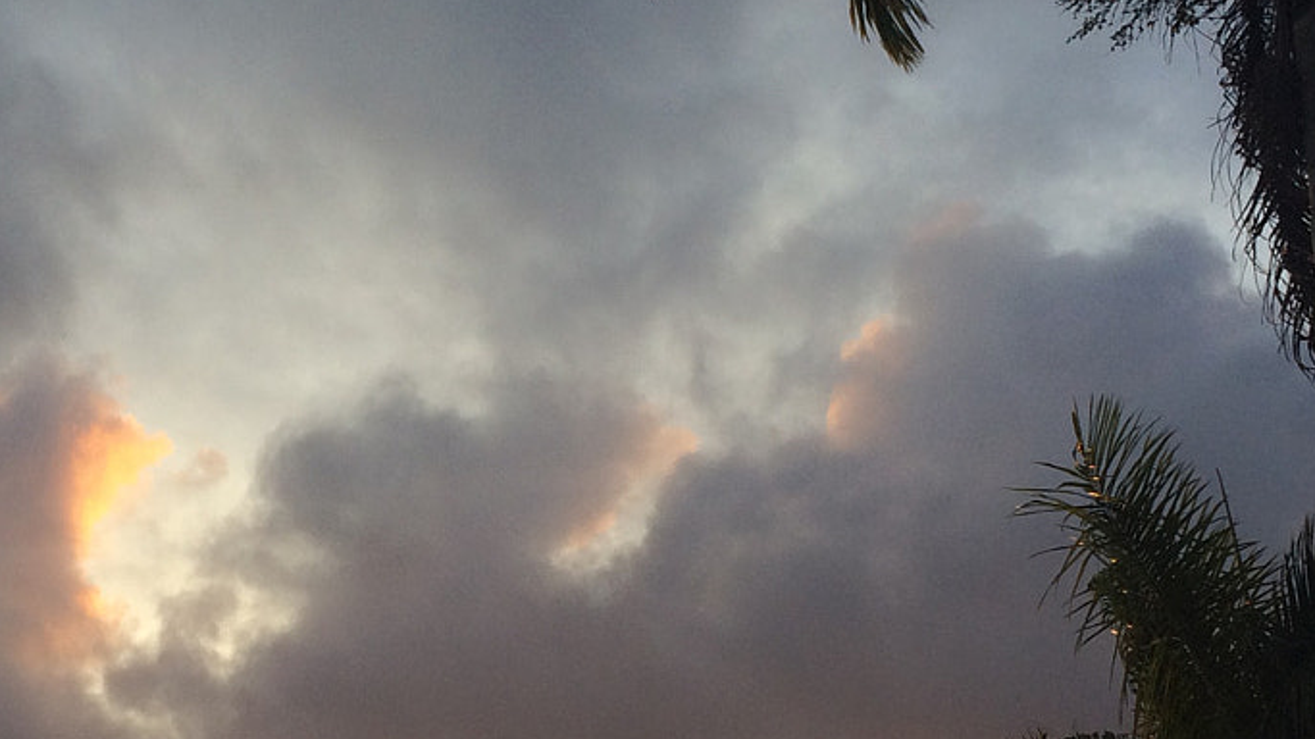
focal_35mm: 74
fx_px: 2580
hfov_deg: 28.3
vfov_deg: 16.2
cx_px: 399
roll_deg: -1.2
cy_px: 575
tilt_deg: +23.0
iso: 32
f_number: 2.2
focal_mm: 4.15
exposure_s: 1/321
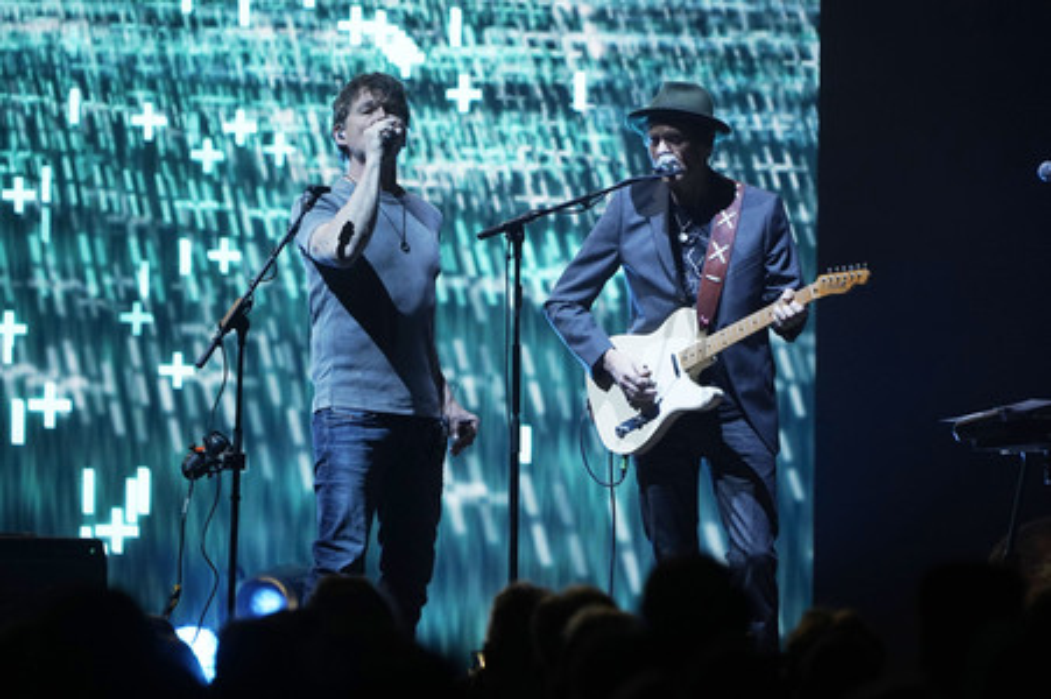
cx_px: 526
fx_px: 17503
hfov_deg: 3.4
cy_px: 350
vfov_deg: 2.3
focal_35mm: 600
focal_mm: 600
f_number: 6.3
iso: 1600
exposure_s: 1/400
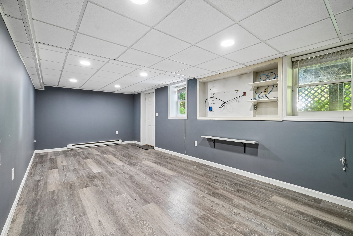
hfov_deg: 96.7
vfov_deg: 73.7
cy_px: 118
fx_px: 157
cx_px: 176
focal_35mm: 16
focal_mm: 16
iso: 400
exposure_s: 1/4
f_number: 8
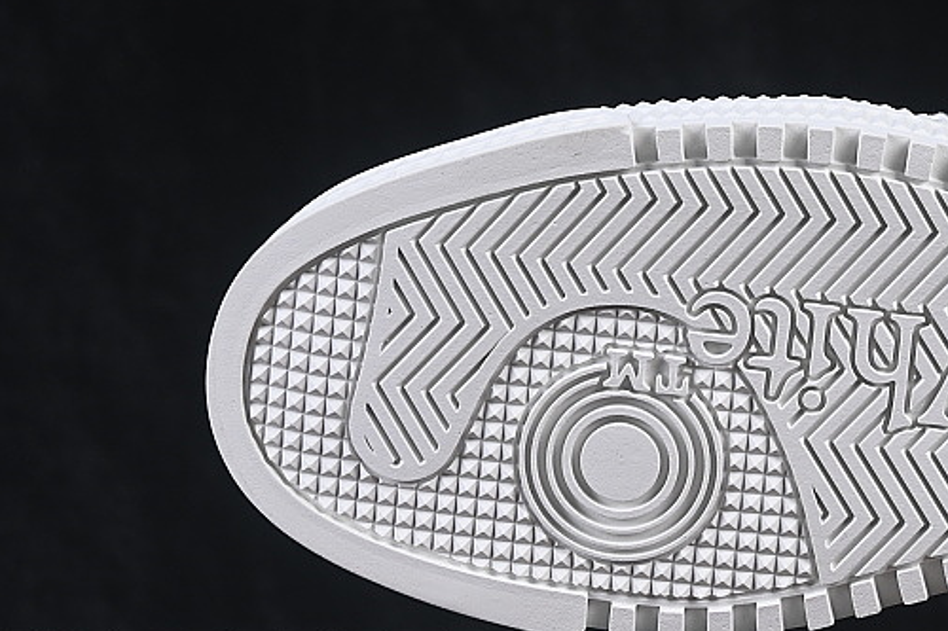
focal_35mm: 162
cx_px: 992
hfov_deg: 12.5
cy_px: 218
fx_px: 4264
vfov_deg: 8.5
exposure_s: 1/80
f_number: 8
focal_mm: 50
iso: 160
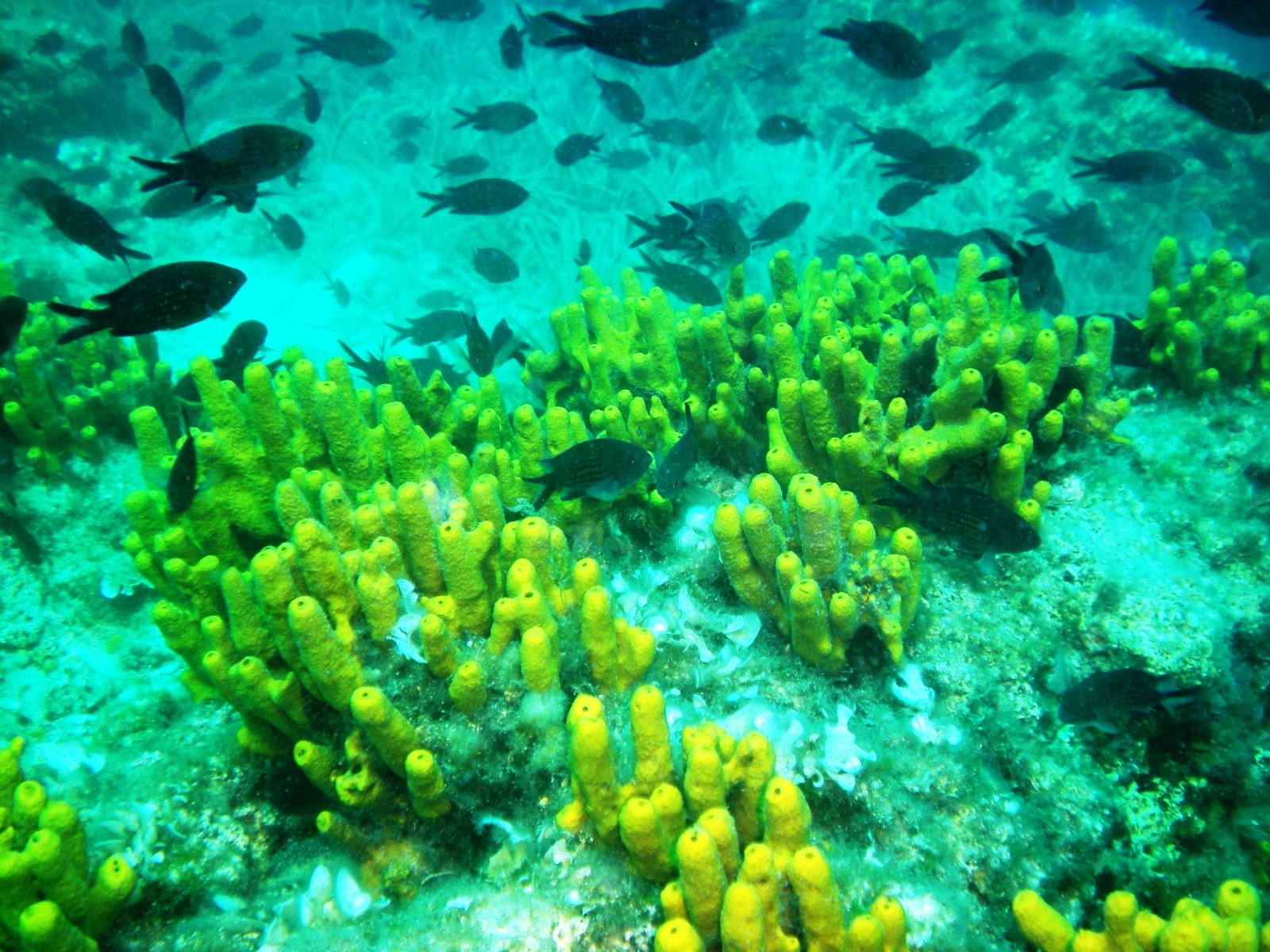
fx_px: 1394
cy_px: 476
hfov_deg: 49.0
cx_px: 635
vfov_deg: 37.7
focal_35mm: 38
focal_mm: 6.3
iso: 64
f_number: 3.1
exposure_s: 1/88.6
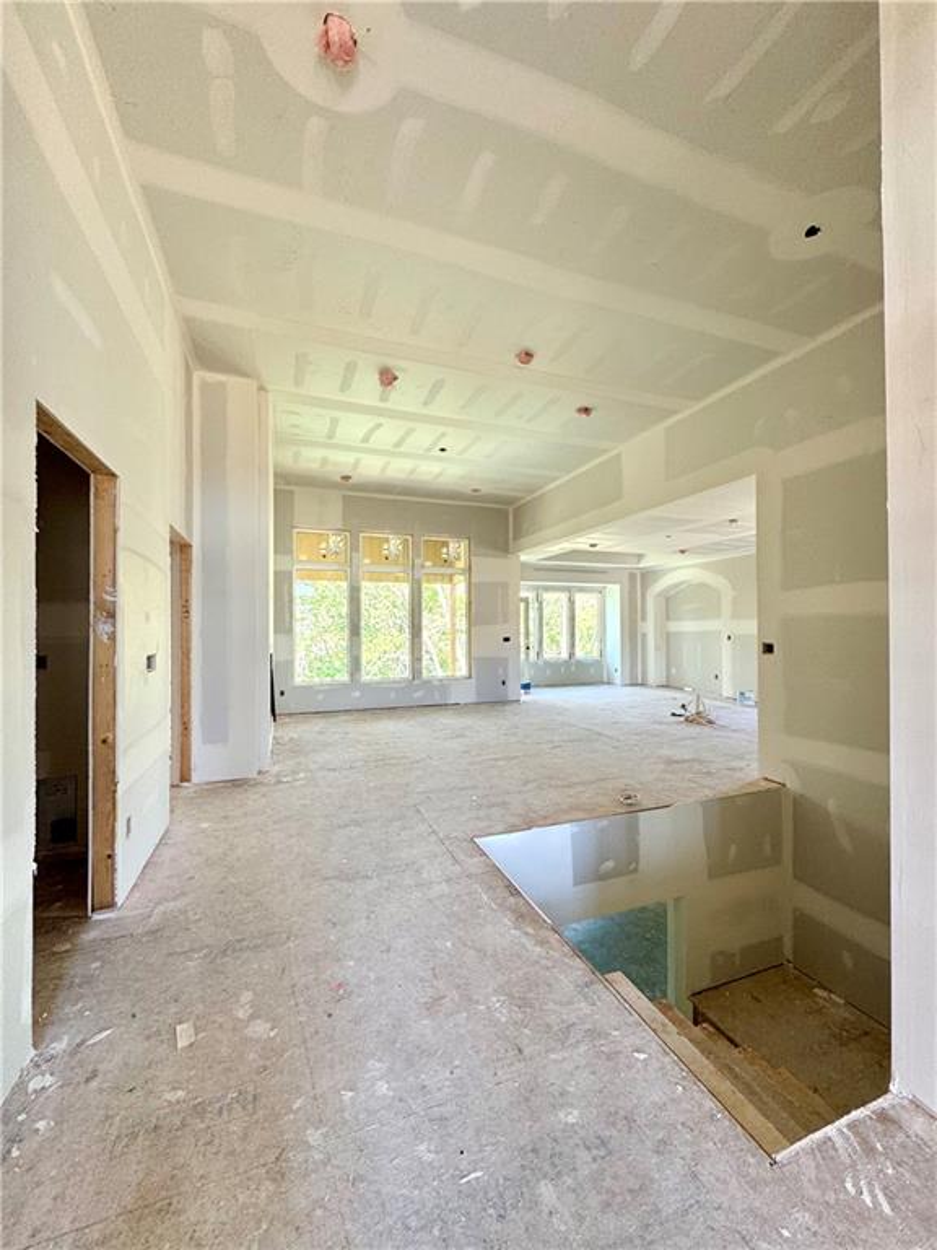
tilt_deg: +0.5
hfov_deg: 85.7
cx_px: 468
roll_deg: +0.6
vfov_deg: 102.1
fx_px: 505
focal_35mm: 14
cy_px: 625
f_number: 2.2
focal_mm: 2.22
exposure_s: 1/99
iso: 160
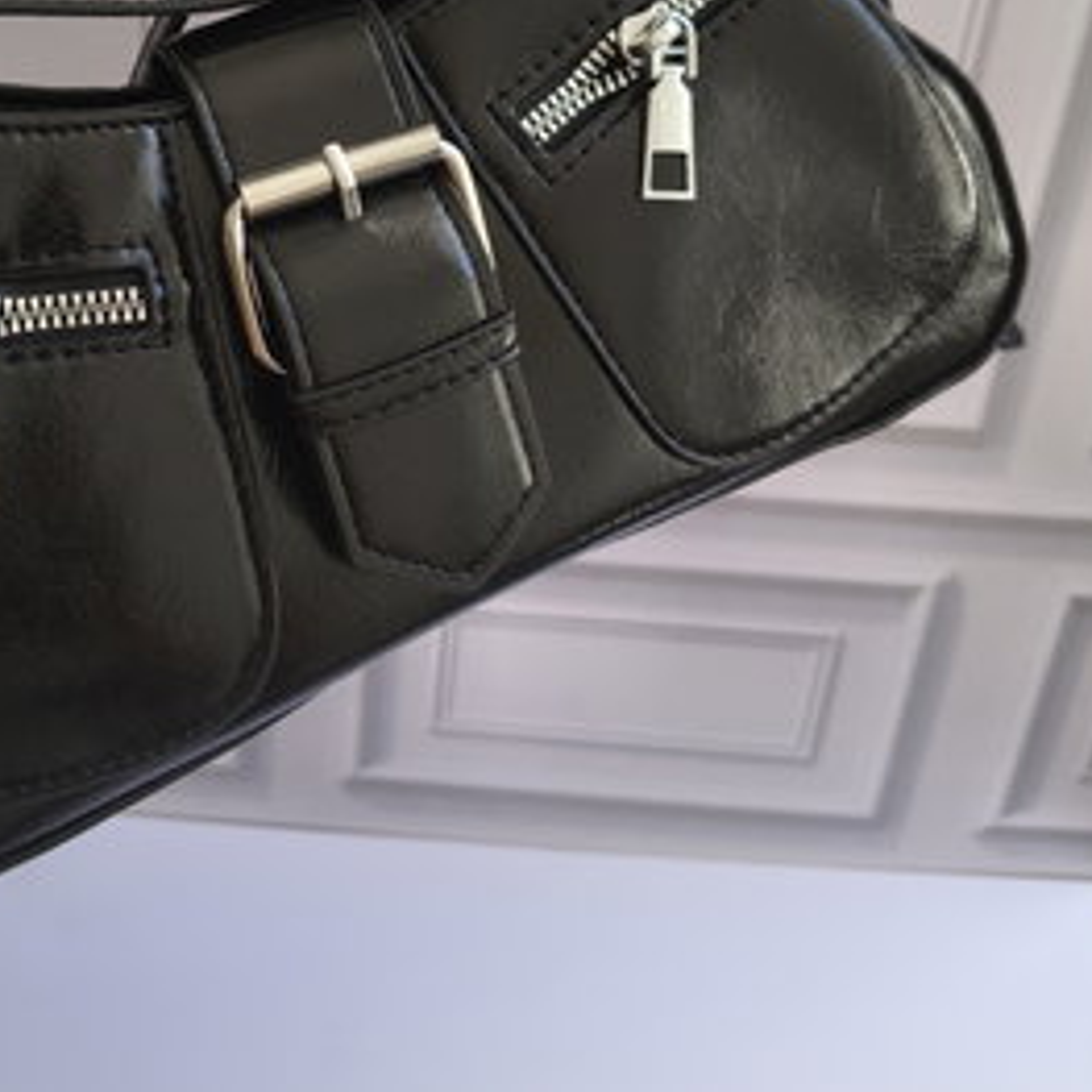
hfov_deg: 38.5
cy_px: 164
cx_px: 320
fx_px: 1535
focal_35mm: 43
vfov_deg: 37.3
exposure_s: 1/114
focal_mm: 5.56
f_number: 1.8
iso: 100
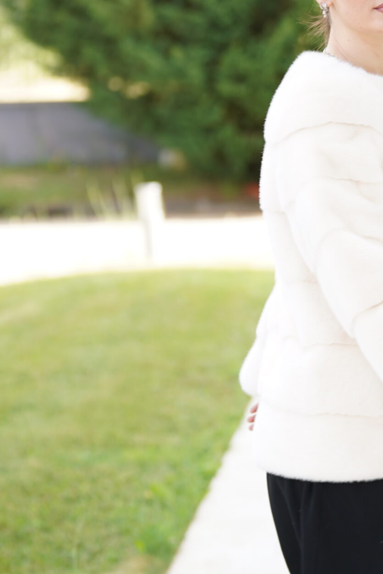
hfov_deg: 9.4
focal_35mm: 145
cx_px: 293
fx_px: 2314
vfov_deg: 14.2
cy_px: 282
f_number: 2.8
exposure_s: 1/250
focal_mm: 71
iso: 160
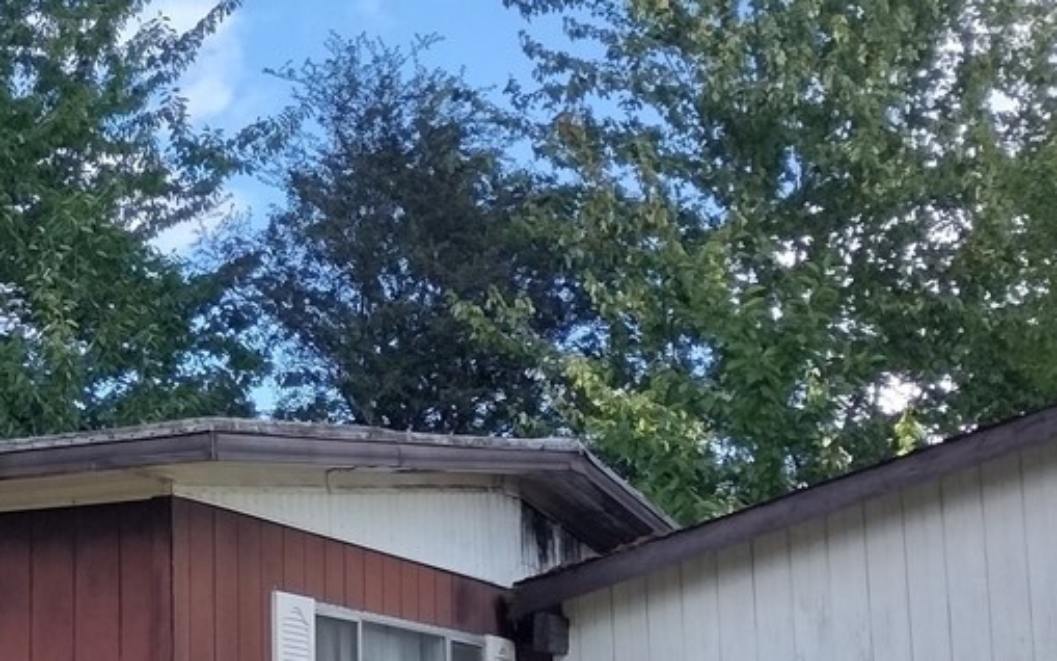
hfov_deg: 22.1
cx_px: -25
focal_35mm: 90
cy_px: 428
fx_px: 2592
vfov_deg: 14.5
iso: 100
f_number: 1.7
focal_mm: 4.71
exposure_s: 1/1208
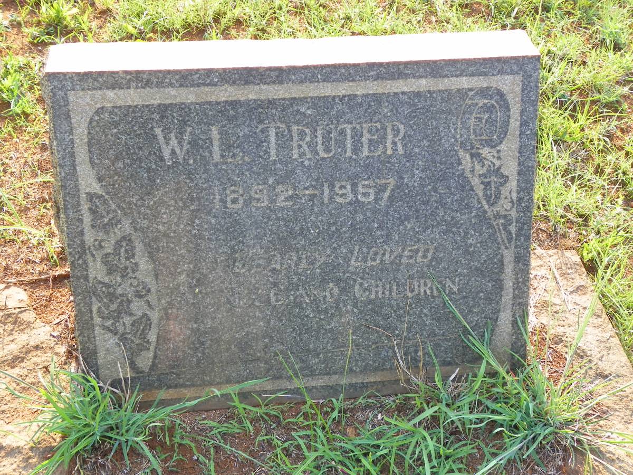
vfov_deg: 31.5
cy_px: 238
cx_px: 316
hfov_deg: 41.2
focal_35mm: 46
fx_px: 841
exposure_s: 1/100
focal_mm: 8.2
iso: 64
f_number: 3.2
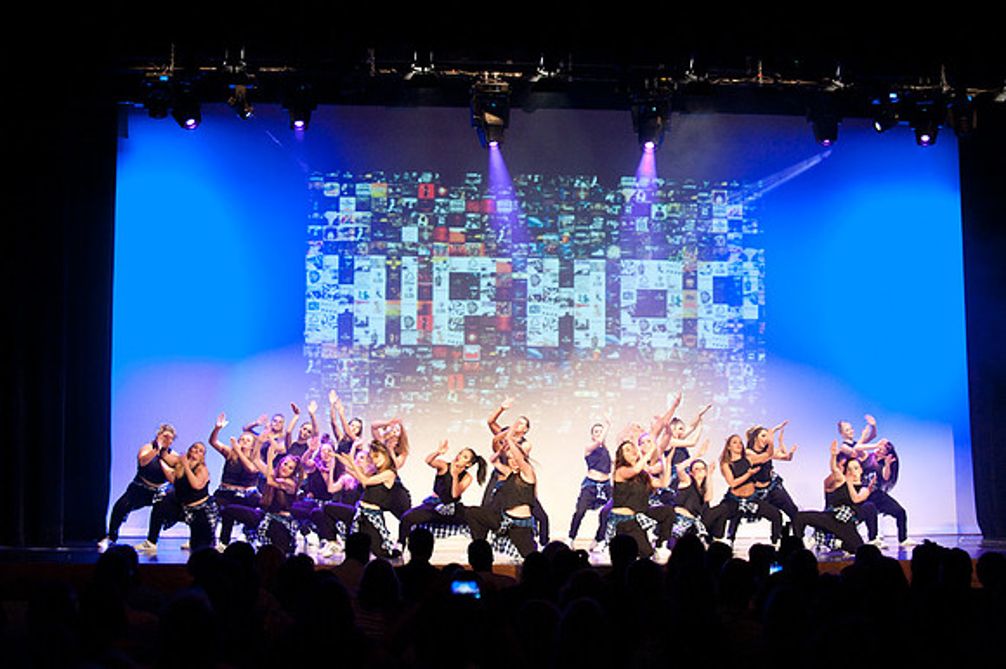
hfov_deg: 28.9
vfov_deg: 19.4
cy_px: 334
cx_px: 503
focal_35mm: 70
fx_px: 1955
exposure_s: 1/200
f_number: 2.8
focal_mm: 70
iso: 3200
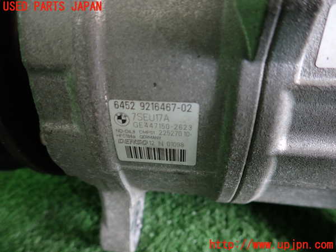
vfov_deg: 54.9
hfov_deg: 69.4
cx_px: 168
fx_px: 243
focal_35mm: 25
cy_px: 126
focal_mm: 4.5
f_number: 2
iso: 200
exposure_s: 1/30
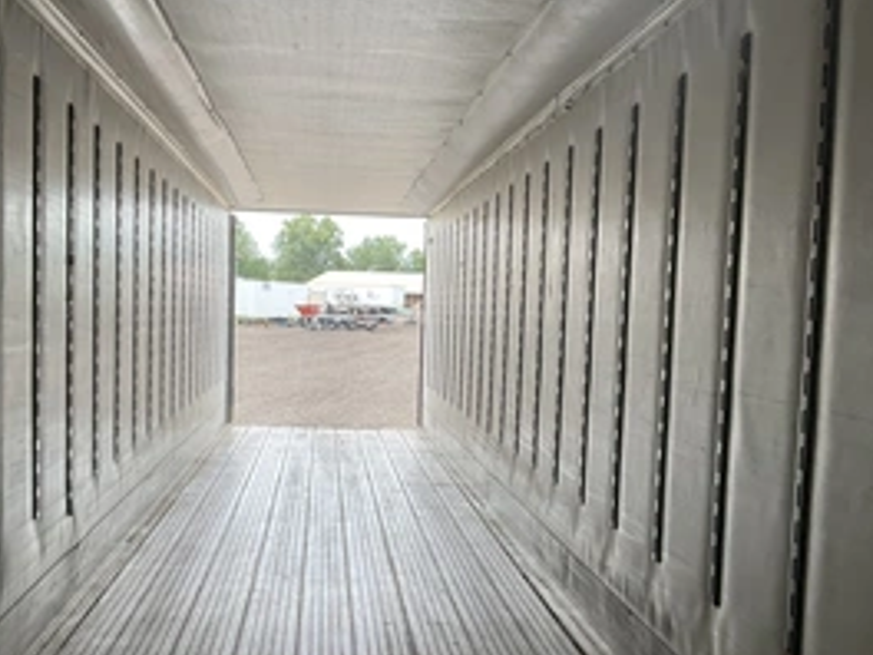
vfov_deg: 32.8
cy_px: 400
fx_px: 1110
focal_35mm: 44
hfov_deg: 42.9
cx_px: 407
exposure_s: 1/122
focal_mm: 3
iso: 20
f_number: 1.8
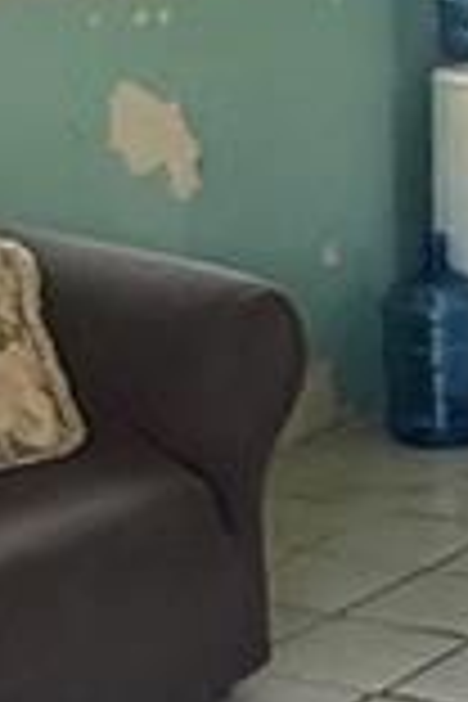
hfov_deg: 11.7
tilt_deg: -19.1
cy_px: 572
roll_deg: -1.3
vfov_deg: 18.1
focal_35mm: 112
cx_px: 716
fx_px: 2184
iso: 125
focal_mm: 2.22
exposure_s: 1/99
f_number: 2.2
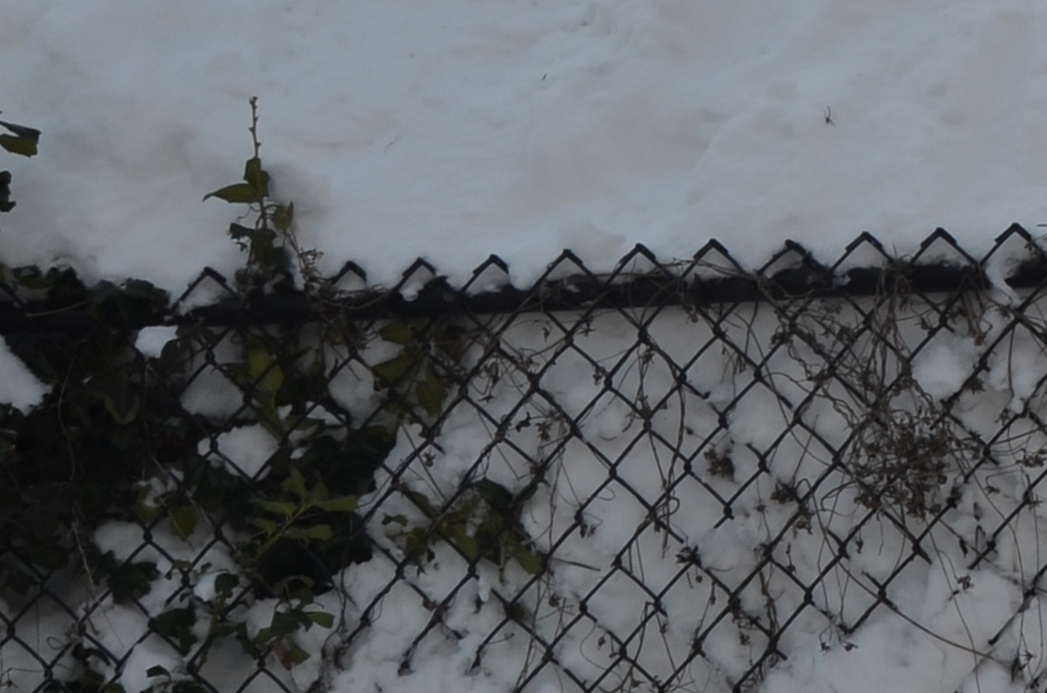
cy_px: 193
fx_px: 3280
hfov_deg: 15.4
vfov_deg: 12.0
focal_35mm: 113
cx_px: 1922
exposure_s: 1/200
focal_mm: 18
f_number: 7.1
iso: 200
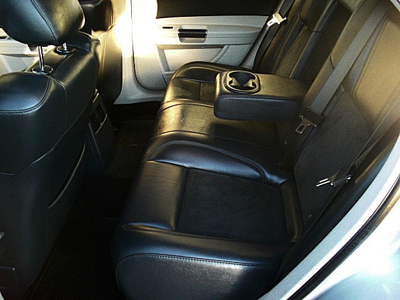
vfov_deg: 39.7
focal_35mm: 36
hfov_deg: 51.4
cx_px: 200
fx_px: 416
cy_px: 150
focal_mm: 6.3
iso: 800
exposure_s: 1/125
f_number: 2.8
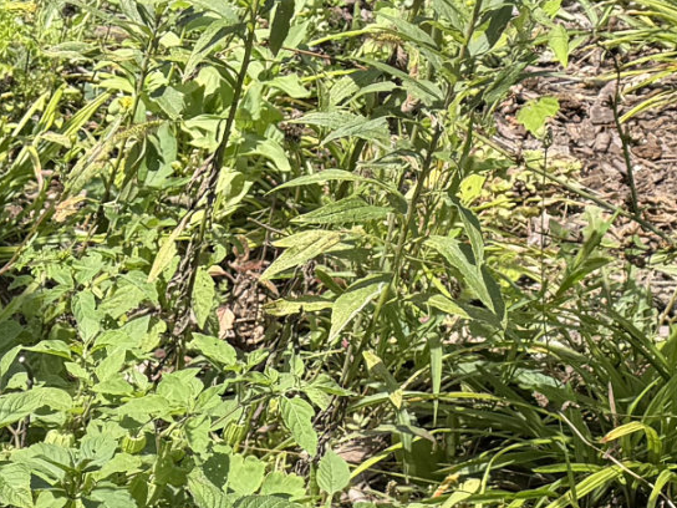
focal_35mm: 113
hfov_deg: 14.2
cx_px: -734
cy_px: 806
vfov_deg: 12.4
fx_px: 2210
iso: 80
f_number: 1.8
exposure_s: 1/2000
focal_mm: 6.8
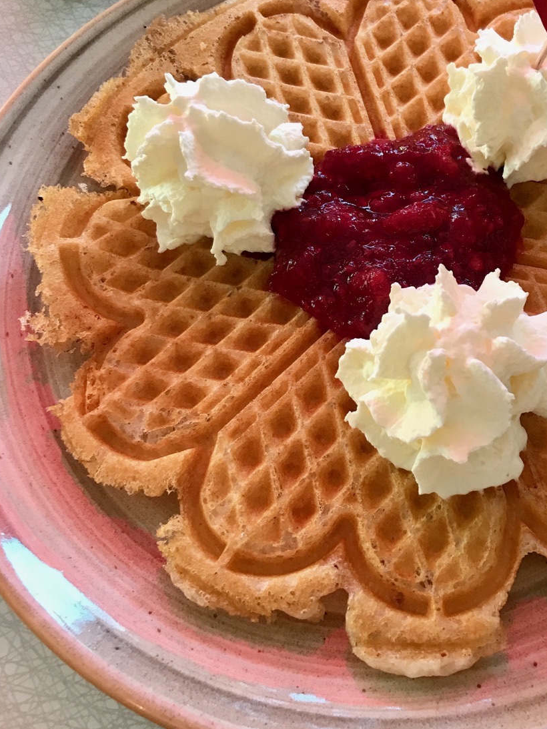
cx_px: 396
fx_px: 864
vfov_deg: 45.4
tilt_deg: -61.1
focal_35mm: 41
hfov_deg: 34.5
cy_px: 279
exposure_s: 1/33
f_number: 1.8
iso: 40
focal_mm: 3.99
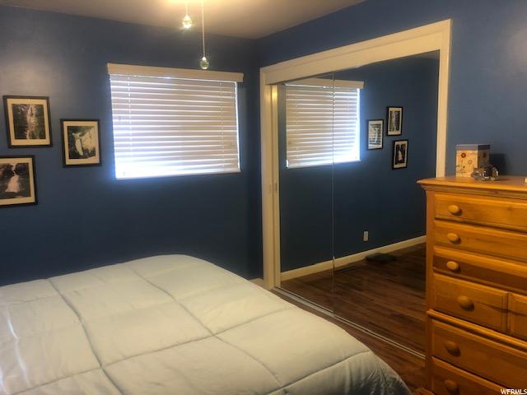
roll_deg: +1.2
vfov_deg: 49.7
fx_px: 426
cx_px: 264
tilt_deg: -6.0
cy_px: 198
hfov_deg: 63.4
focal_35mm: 28
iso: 40
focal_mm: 3.99
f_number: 1.8
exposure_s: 1/20
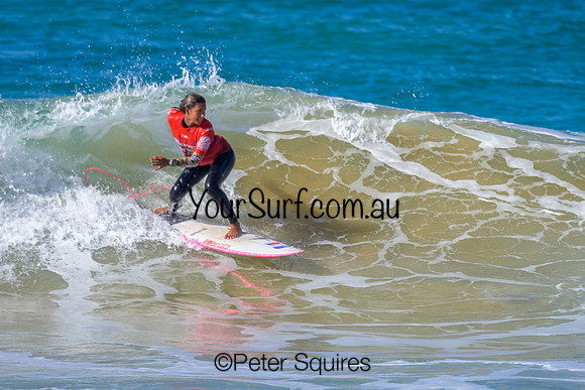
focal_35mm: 1098
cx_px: 283
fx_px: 17852
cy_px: 154
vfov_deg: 1.3
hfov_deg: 1.9
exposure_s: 1/2000
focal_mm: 800
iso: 360
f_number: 6.3
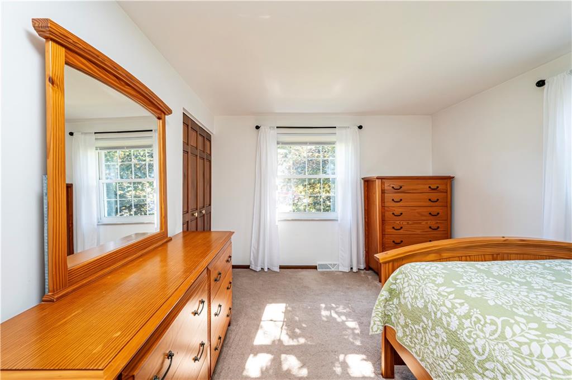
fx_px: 222
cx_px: 286
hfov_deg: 104.3
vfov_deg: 81.1
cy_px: 190
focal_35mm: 14
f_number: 9
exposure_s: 1/200
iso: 3200
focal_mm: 14
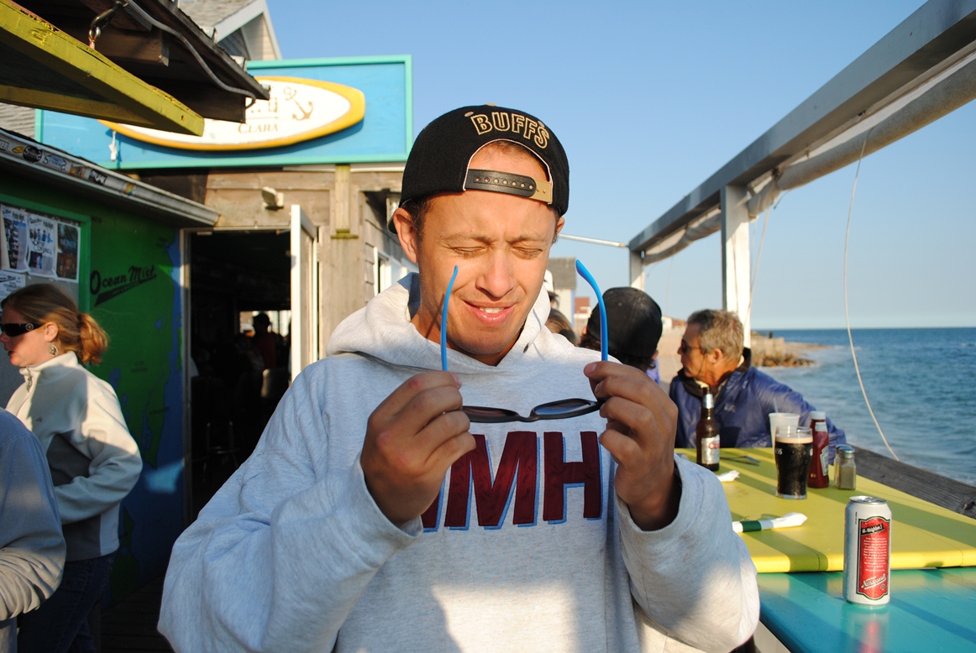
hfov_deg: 67.3
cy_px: 326
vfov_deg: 48.1
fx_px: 733
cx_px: 488
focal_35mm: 27
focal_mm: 18
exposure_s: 1/1000
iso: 200
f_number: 4.5
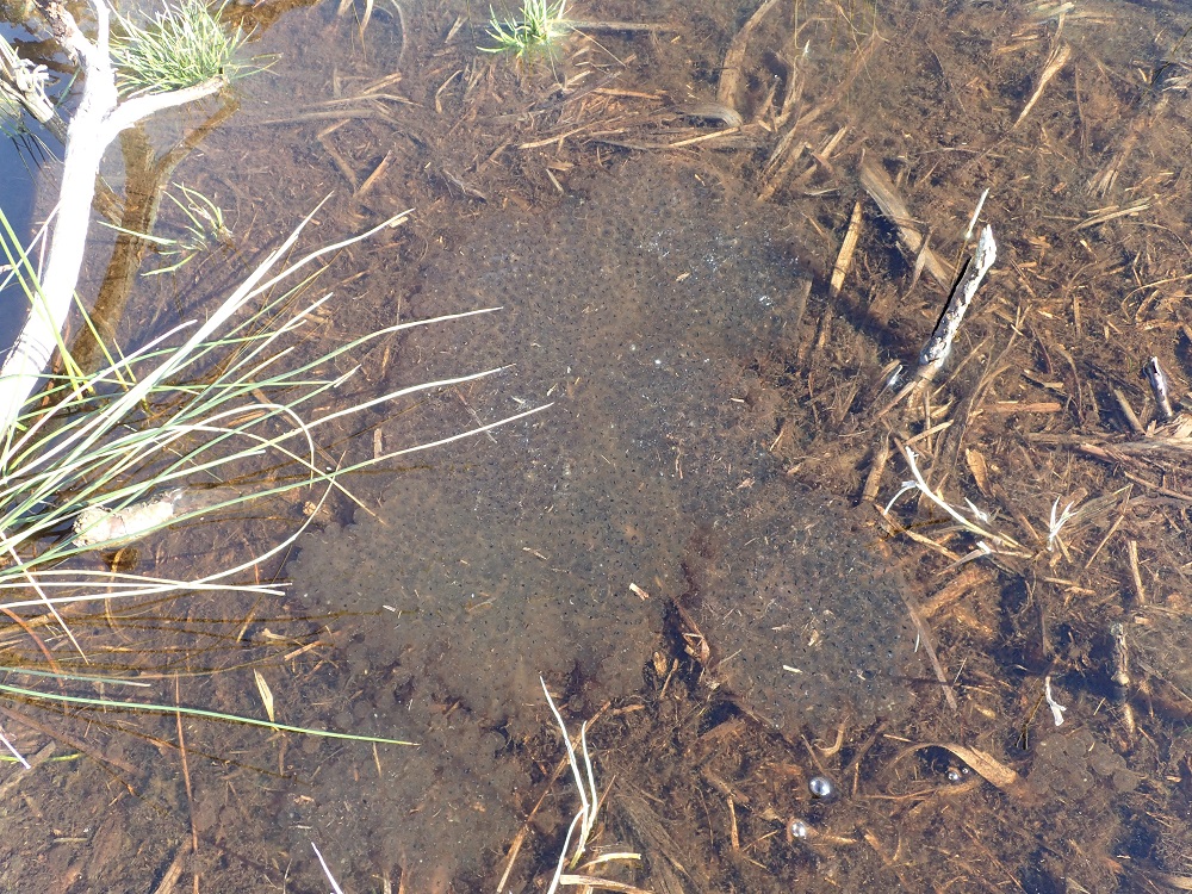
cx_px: 596
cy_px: 447
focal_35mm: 30
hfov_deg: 60.0
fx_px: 1033
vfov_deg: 46.8
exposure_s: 1/80
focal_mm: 5.5
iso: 100
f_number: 3.2
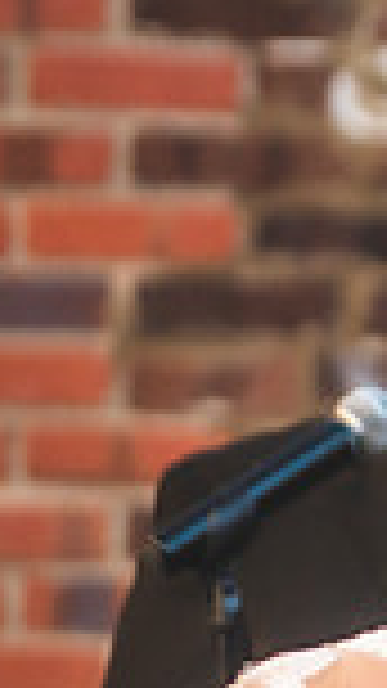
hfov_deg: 1.4
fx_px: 15990
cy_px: 559
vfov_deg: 2.5
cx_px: 1152
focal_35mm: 876
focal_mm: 200
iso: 640
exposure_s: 1/640
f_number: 2.8
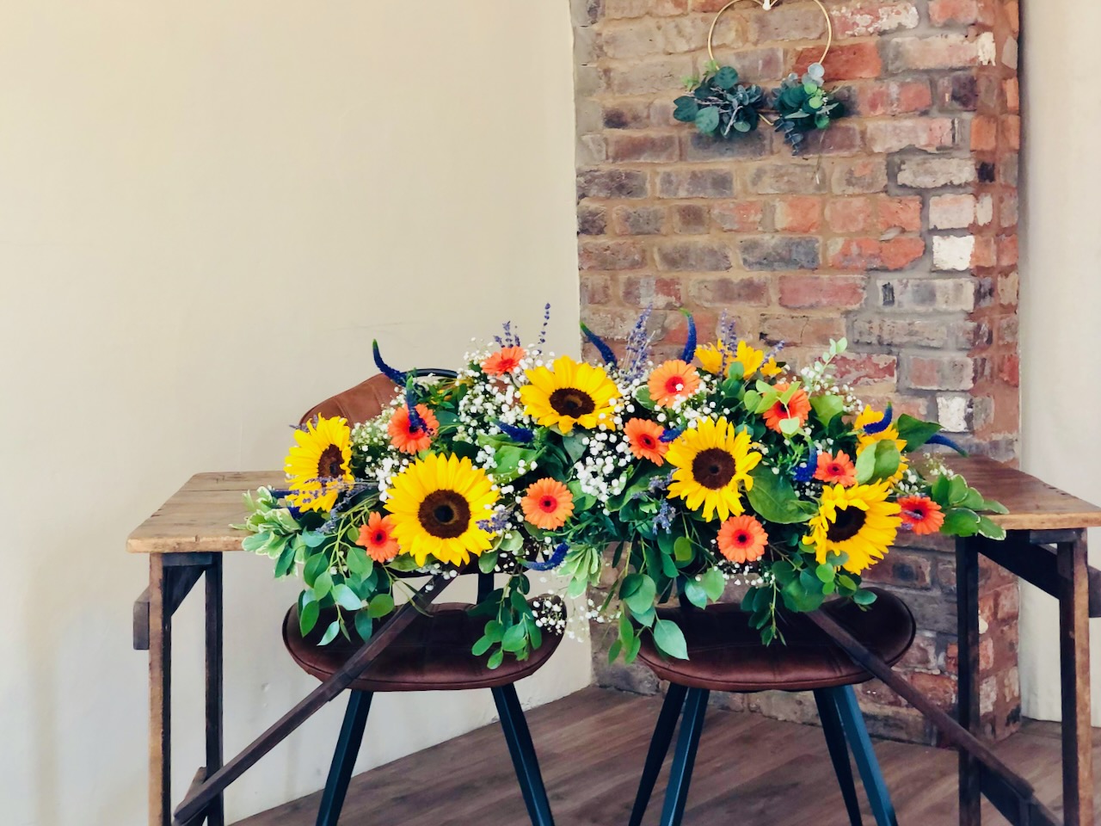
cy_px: 413
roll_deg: -0.6
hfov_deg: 36.8
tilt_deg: -5.9
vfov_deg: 28.0
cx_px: 550
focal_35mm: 52
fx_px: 1654
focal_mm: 6
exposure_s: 1/40
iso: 100
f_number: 2.4
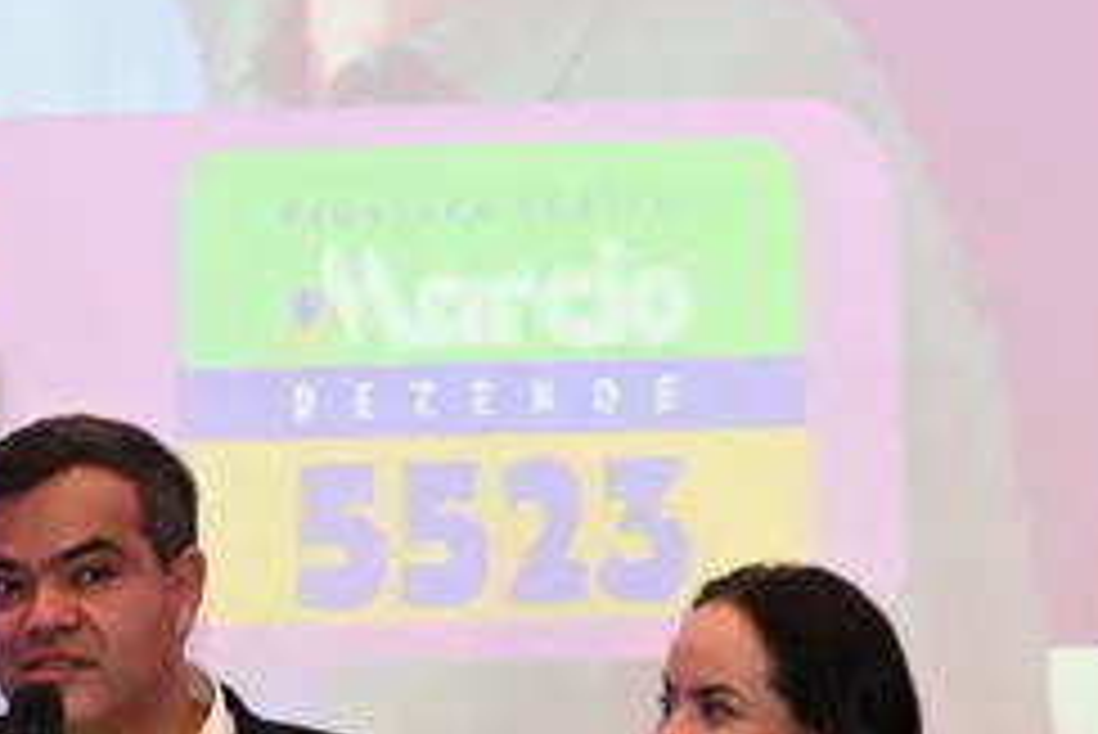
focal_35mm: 172
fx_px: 5249
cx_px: 842
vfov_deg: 7.8
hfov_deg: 11.9
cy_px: 1135
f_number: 5.6
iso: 3200
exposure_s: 1/200
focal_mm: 35
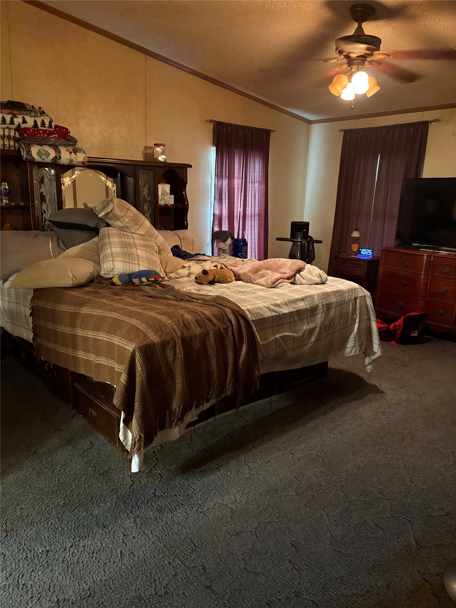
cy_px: 304
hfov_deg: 53.1
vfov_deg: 67.3
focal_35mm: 26
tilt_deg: -12.9
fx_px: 457
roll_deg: -2.0
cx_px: 228
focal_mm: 5.96
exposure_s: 1/30
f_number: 1.6
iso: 800
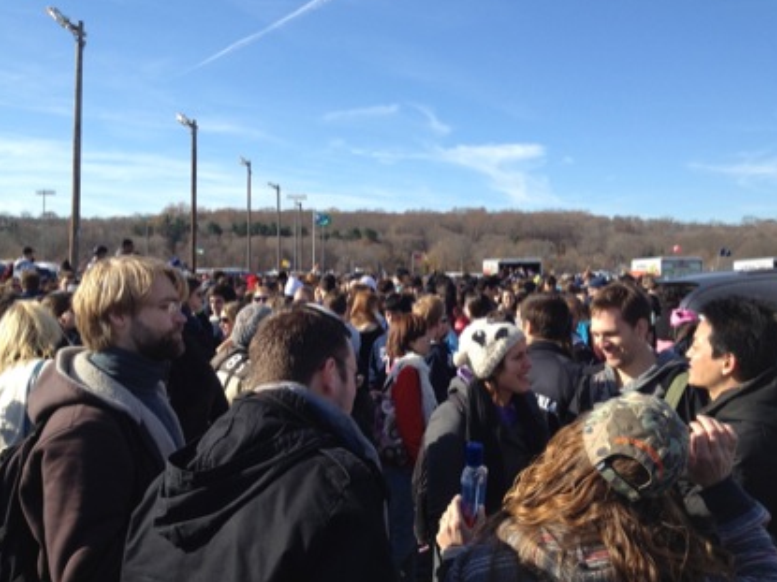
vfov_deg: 39.6
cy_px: 286
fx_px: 808
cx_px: 392
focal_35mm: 36
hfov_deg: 51.4
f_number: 2.4
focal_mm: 4.28
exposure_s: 1/1098
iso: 64
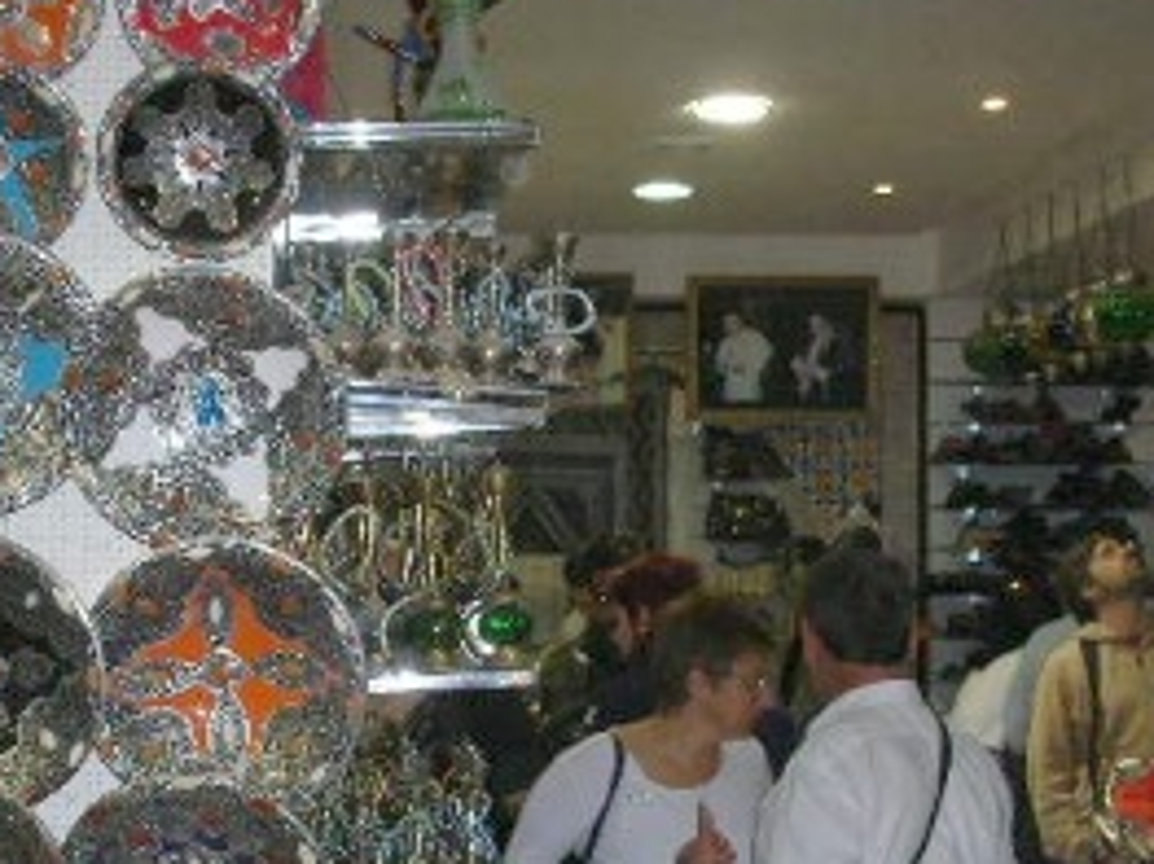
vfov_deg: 22.7
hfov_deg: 29.9
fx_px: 2133
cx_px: 316
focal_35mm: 64
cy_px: 653
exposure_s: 1/60.1
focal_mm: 5.8
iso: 65
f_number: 3
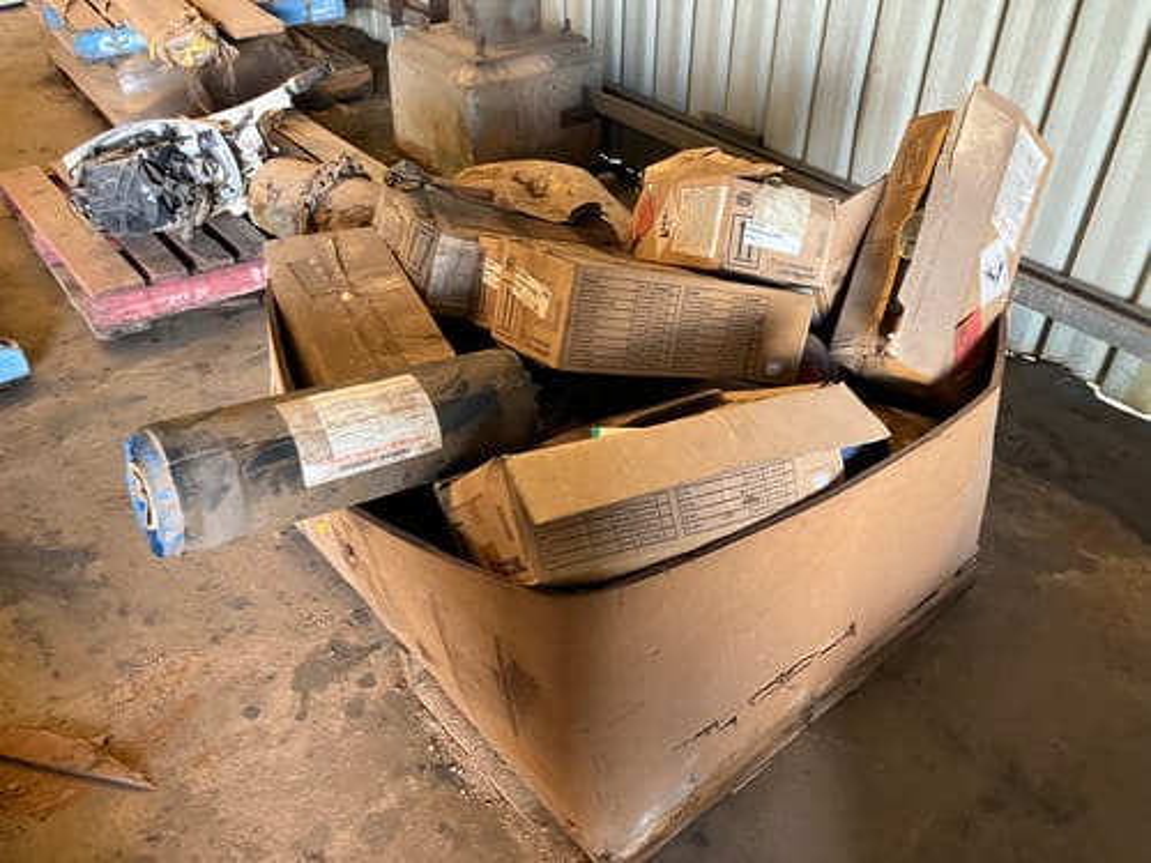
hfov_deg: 63.4
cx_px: 576
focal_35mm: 28
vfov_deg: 49.7
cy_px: 432
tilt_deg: -36.3
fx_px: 931
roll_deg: -2.5
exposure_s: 1/60
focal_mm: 3.99
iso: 200
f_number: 1.8
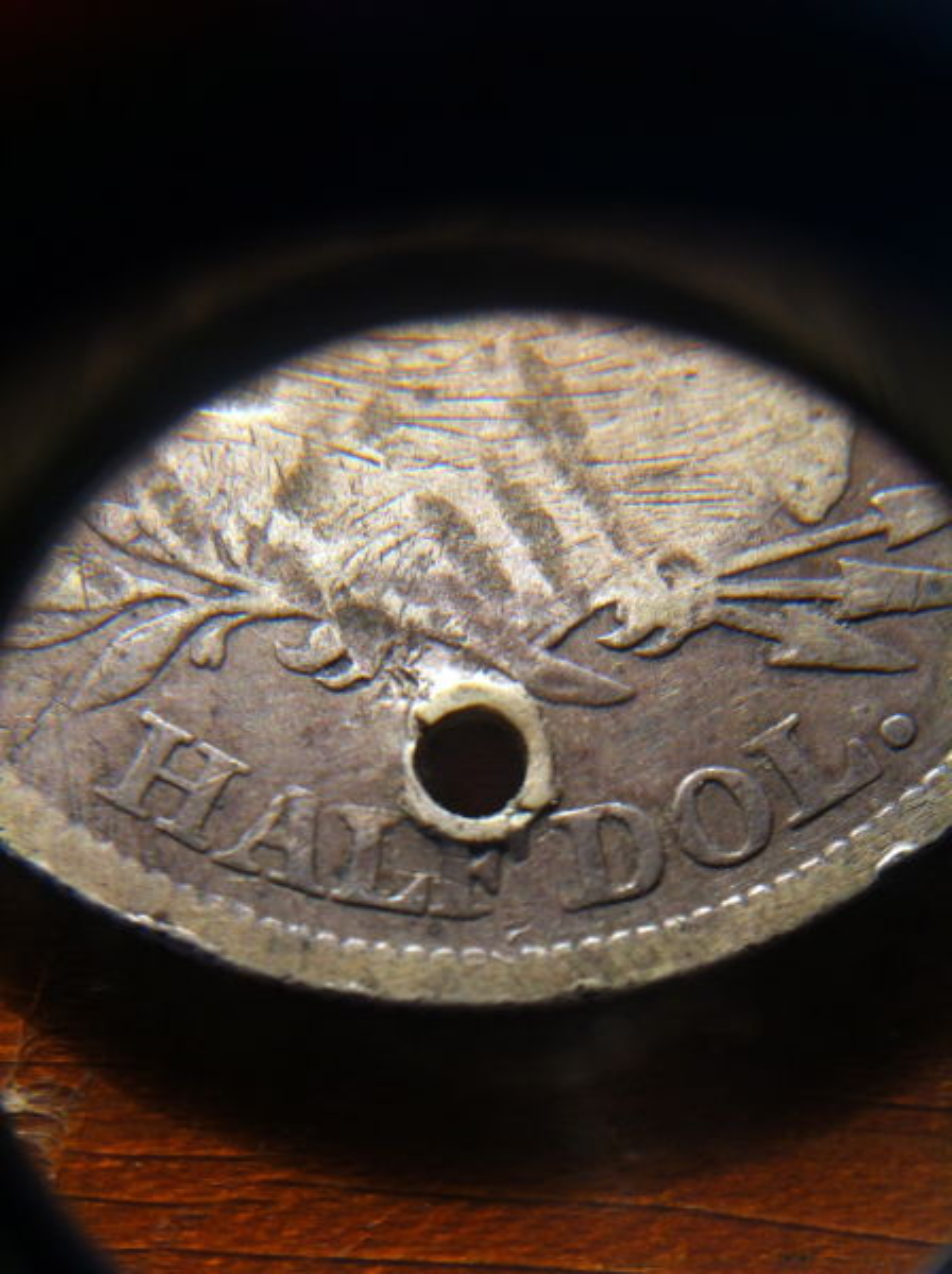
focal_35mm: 35
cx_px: 476
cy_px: 637
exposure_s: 1/33
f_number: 2.8
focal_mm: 3.85
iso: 80
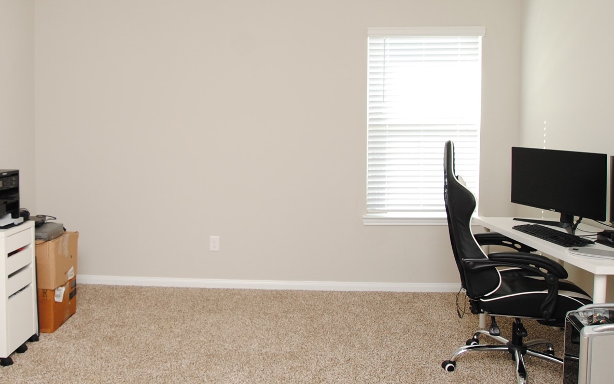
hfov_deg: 65.1
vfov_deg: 44.2
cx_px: 216
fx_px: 469
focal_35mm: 28
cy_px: 147
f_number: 4
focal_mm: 10
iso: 200
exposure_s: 1/60
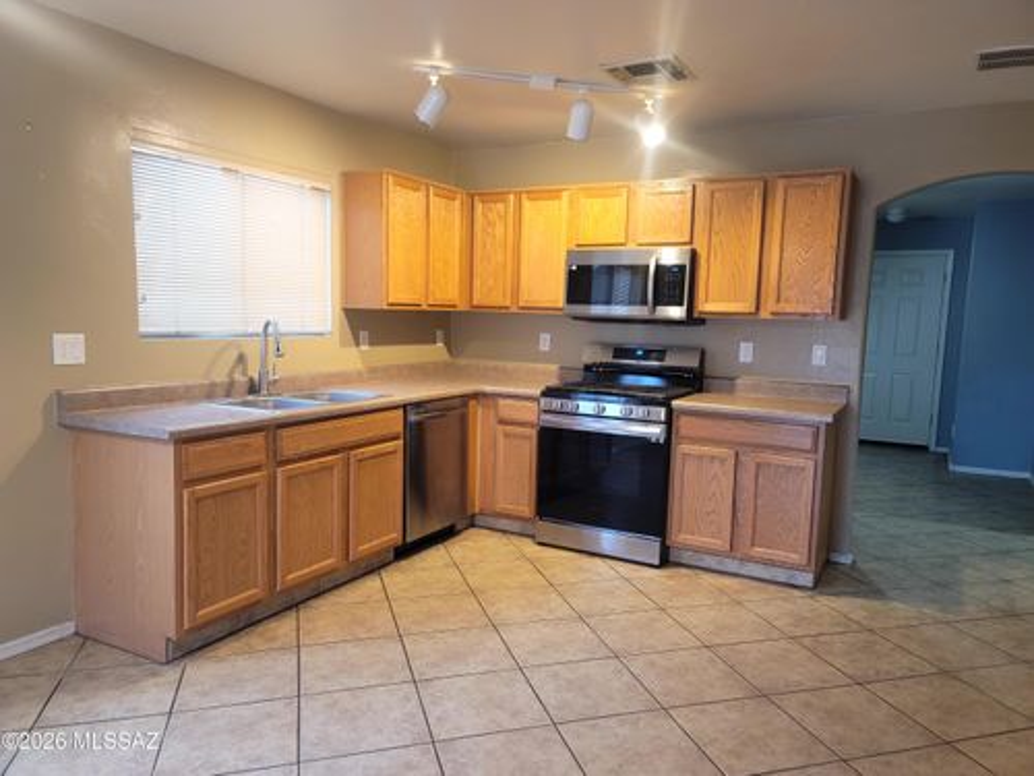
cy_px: 388
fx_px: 747
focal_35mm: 25
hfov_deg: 69.4
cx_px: 517
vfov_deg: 54.9
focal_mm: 7
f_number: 1.8
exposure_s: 1/40
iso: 400
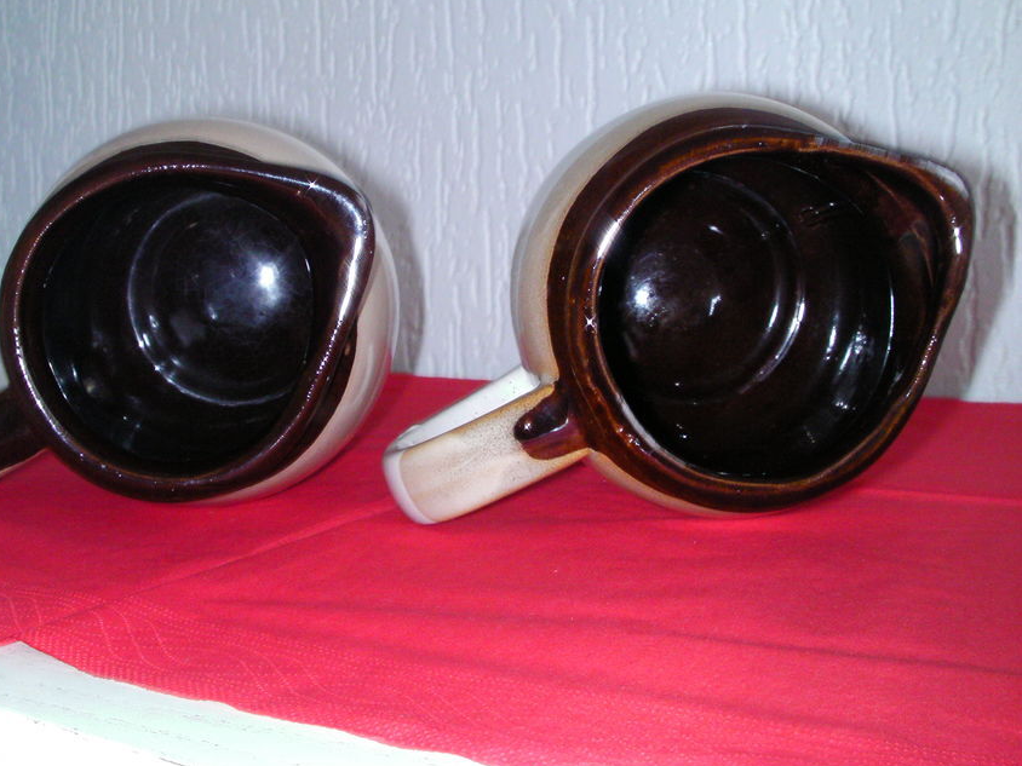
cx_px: 418
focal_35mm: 45
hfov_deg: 41.9
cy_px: 316
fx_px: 1329
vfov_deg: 32.1
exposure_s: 1/30
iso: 200
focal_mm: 6.3
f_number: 5.6
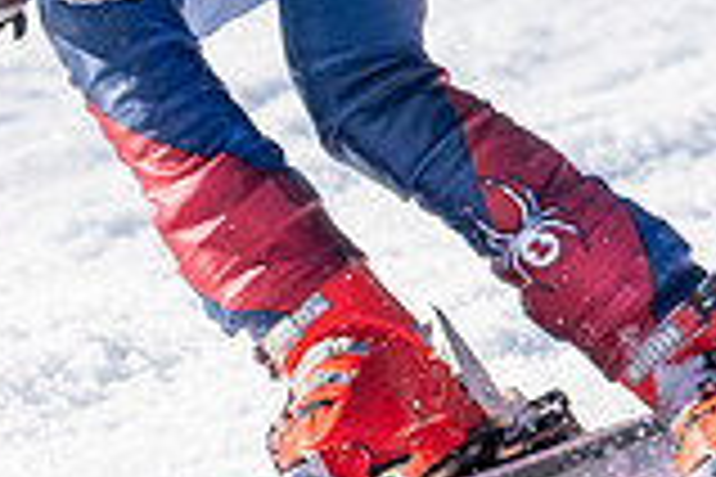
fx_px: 46835
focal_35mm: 2355
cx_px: 261
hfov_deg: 0.9
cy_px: -163
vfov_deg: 0.6
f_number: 8
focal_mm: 560
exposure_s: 1/3200
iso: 640
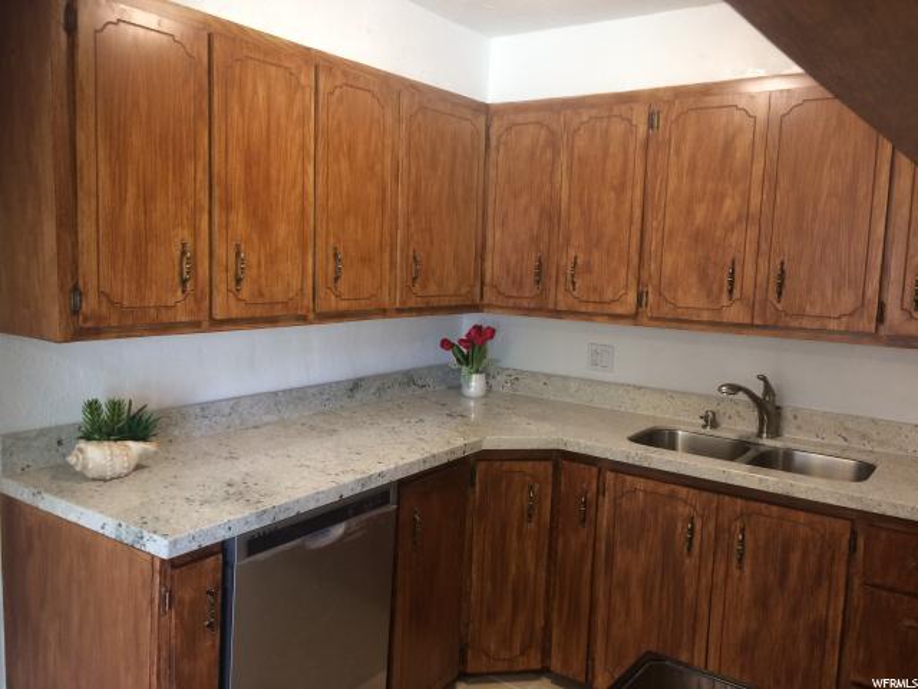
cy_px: 344
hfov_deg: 61.7
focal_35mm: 29
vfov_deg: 48.2
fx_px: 769
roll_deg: -2.4
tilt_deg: -7.4
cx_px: 459
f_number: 2.2
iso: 100
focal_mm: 4.15
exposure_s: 1/30
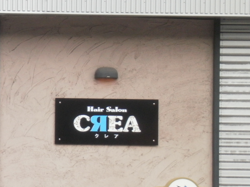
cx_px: -71
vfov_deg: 5.5
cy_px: 133
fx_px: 1957
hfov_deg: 7.2
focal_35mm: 271
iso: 125
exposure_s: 1/50
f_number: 5.9
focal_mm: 18.6
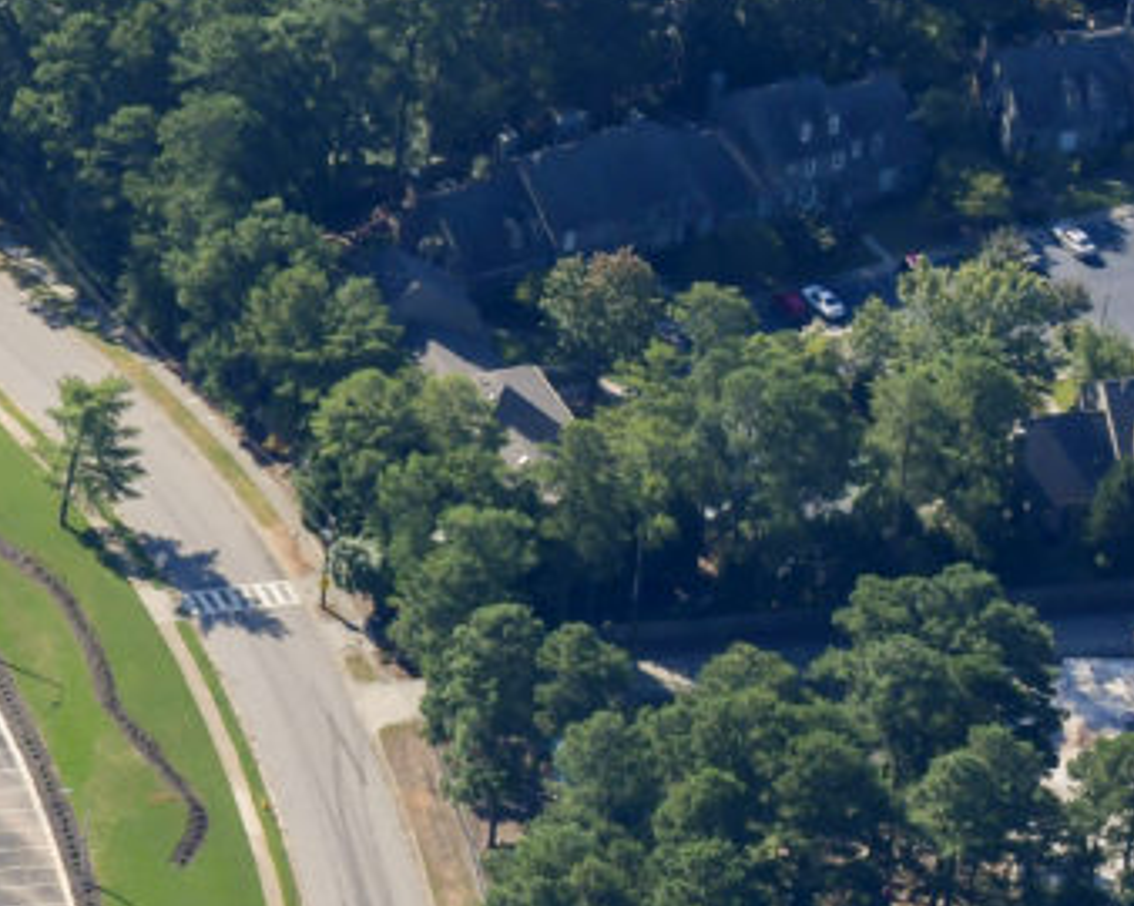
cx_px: -1188
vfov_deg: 3.7
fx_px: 14021
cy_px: 1104
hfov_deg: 4.6
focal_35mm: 418
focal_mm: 98
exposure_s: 1/1600
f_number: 7.1
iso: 500
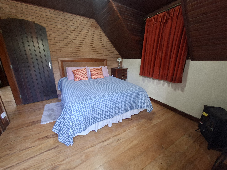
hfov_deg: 106.2
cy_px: 85
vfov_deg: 89.9
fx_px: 85
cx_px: 114
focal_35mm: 13
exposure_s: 1/24
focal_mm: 1.74
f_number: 2.2
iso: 160
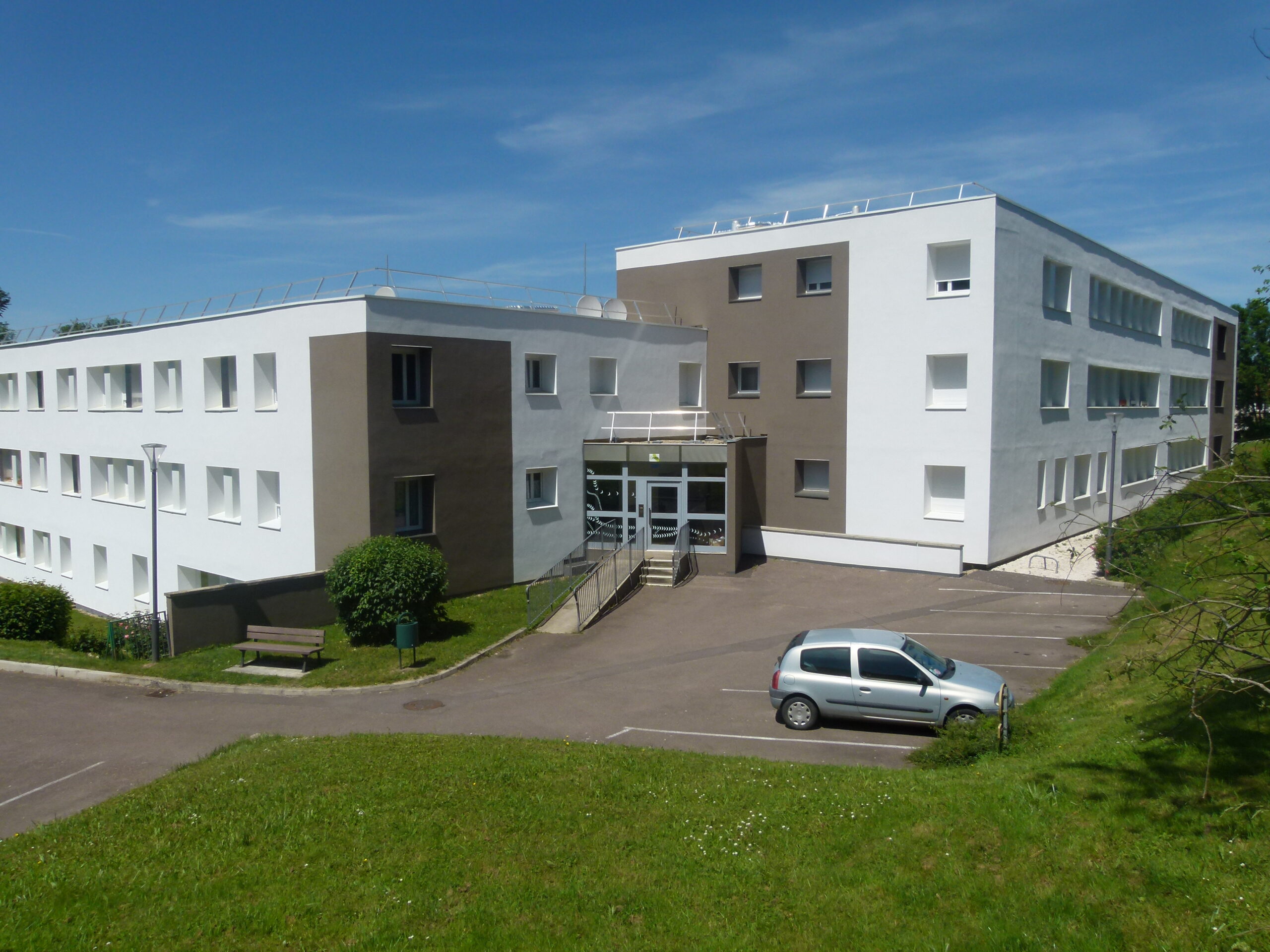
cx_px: 635
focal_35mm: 25
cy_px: 476
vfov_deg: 54.9
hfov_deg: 69.4
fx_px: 917
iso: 100
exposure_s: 1/1600
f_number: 4
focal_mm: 4.5
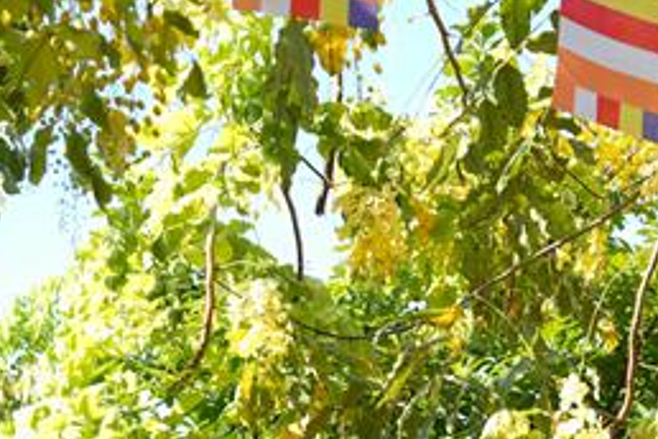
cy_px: 970
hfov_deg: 15.9
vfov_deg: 10.2
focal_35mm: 121
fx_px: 2211
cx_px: 898
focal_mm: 26
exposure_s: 1/200
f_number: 2.8
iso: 64
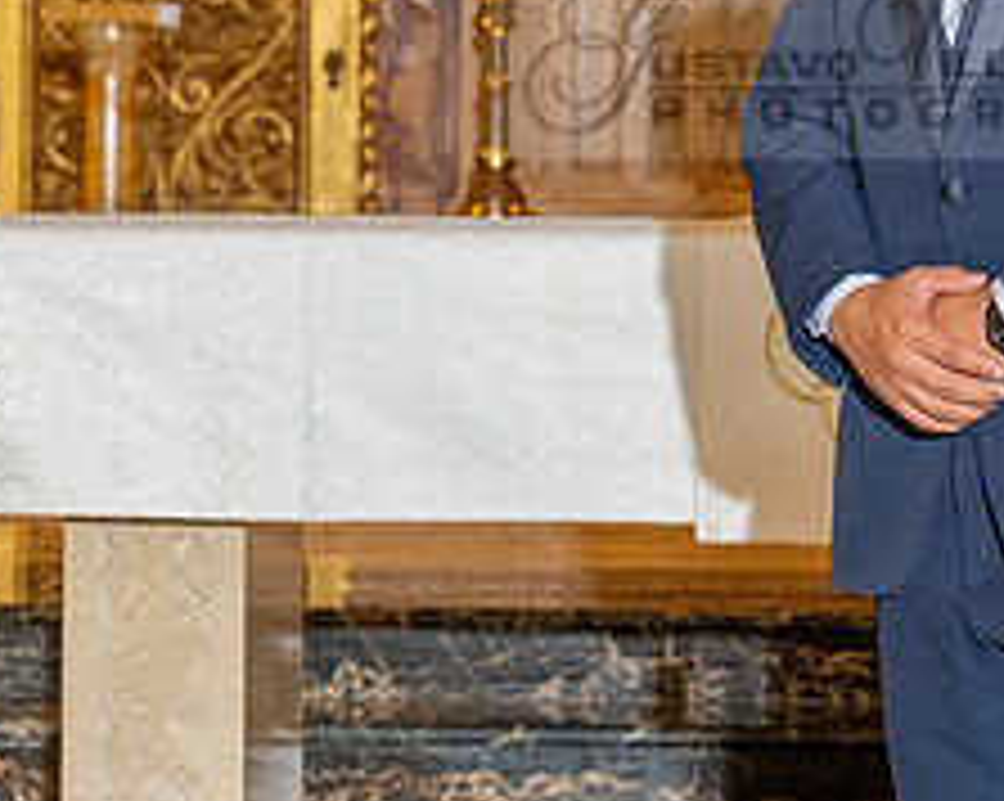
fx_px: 5077
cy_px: 52
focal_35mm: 171
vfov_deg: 9.0
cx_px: 878
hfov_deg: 11.2
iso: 2000
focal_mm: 70
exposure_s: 1/200
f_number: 6.3
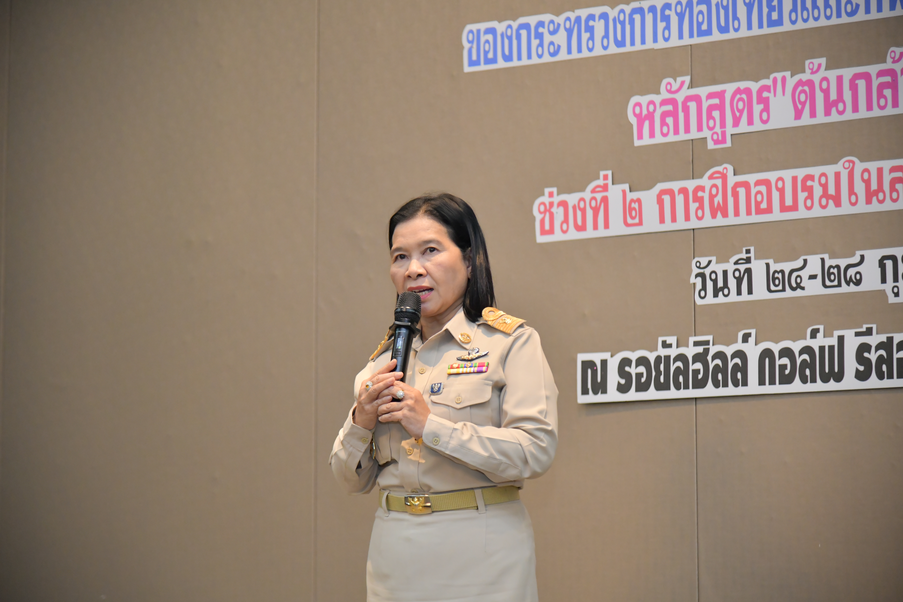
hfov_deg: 20.8
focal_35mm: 98
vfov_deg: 14.0
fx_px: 2458
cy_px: 301
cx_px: 452
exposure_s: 1/200
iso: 2500
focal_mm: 98
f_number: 4
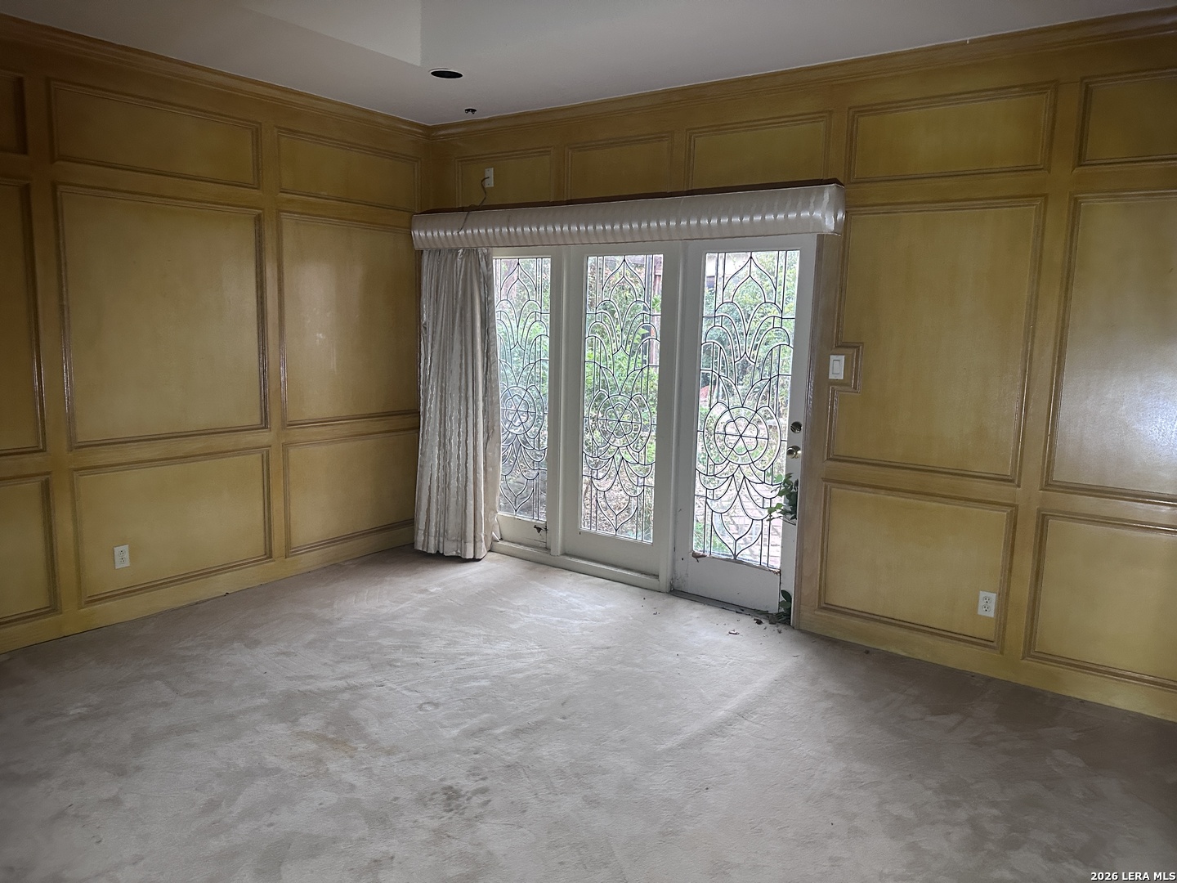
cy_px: 442
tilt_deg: -8.1
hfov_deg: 71.6
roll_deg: -1.7
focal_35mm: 24
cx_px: 588
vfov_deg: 56.8
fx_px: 816
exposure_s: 1/60
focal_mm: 6.86
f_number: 1.78
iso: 400
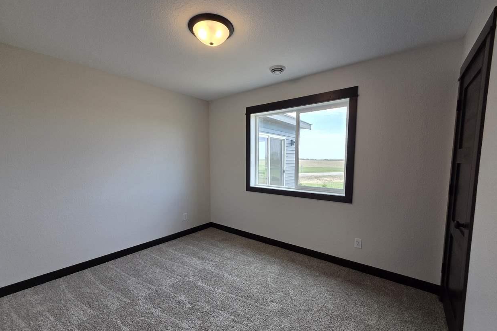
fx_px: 193
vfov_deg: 81.1
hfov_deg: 104.2
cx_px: 243
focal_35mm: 14
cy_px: 177
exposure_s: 1/245
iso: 100
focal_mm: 2.2
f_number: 2.2
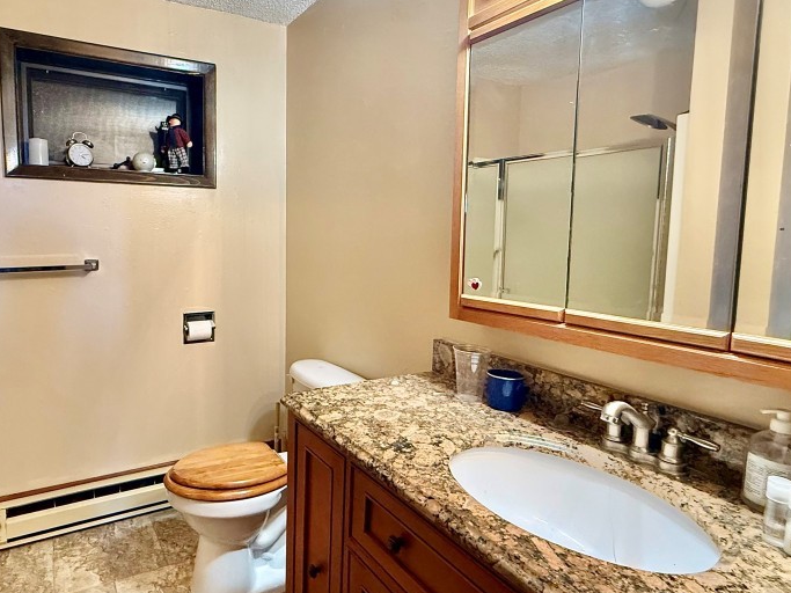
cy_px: 277
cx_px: 288
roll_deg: -1.1
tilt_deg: -5.2
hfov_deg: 77.3
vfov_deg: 63.4
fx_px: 480
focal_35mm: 21
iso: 640
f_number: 2.2
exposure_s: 1/60
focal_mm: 2.22
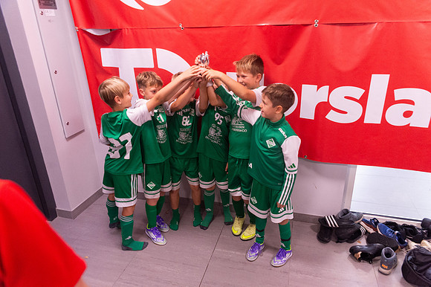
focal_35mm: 24
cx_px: 216
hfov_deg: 73.8
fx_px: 287
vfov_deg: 53.1
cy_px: 144
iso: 6400
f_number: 3.5
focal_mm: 24
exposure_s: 1/320
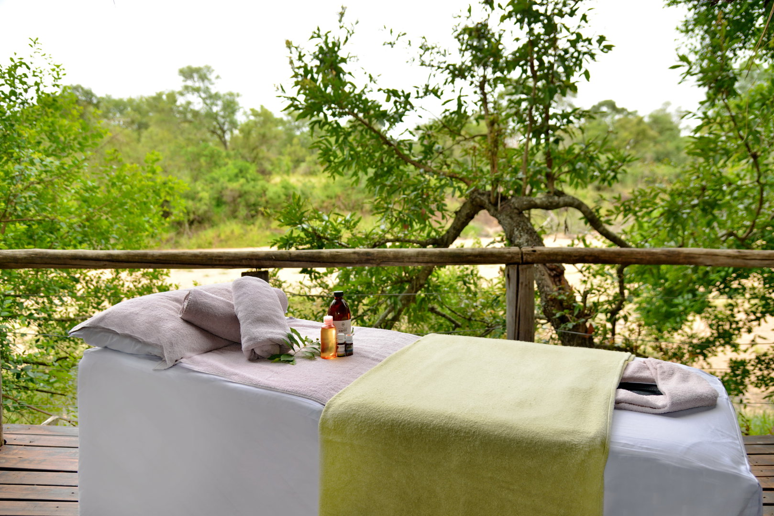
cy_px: 258
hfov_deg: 67.4
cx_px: 387
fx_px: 581
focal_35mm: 27
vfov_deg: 48.0
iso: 320
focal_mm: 27
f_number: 4
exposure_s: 1/250
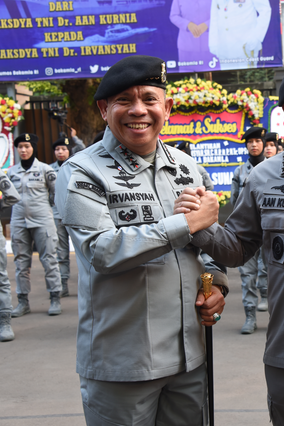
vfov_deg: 27.0
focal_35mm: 75
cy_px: 213
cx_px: 287
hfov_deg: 17.7
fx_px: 887
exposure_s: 1/100
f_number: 8
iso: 800
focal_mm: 50
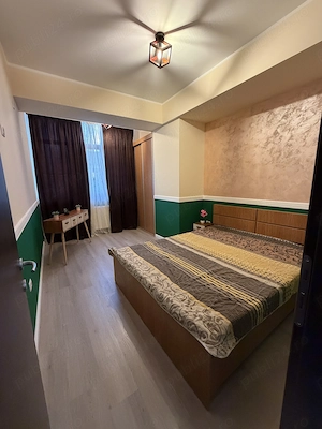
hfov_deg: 85.7
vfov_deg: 102.1
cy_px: 214
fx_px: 174
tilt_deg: -11.3
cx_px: 161
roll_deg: +0.9
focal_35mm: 14
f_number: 2.2
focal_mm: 2.22
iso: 500
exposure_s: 1/50
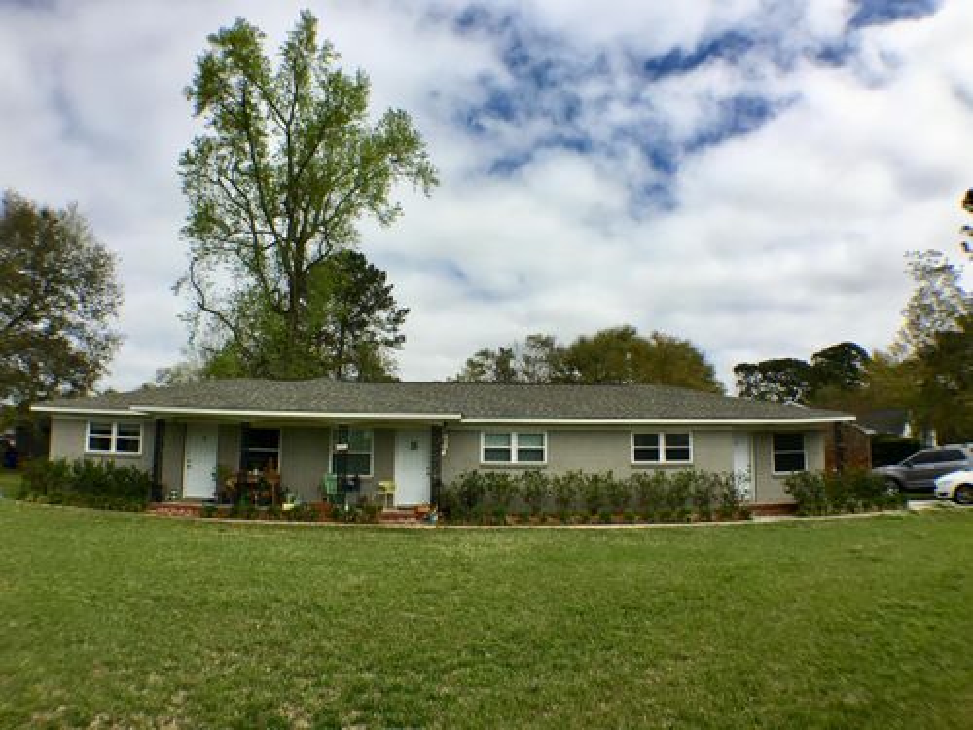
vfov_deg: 48.2
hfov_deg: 61.7
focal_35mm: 29
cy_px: 365
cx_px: 486
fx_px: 815
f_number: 2.2
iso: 25
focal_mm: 4.15
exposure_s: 1/2198
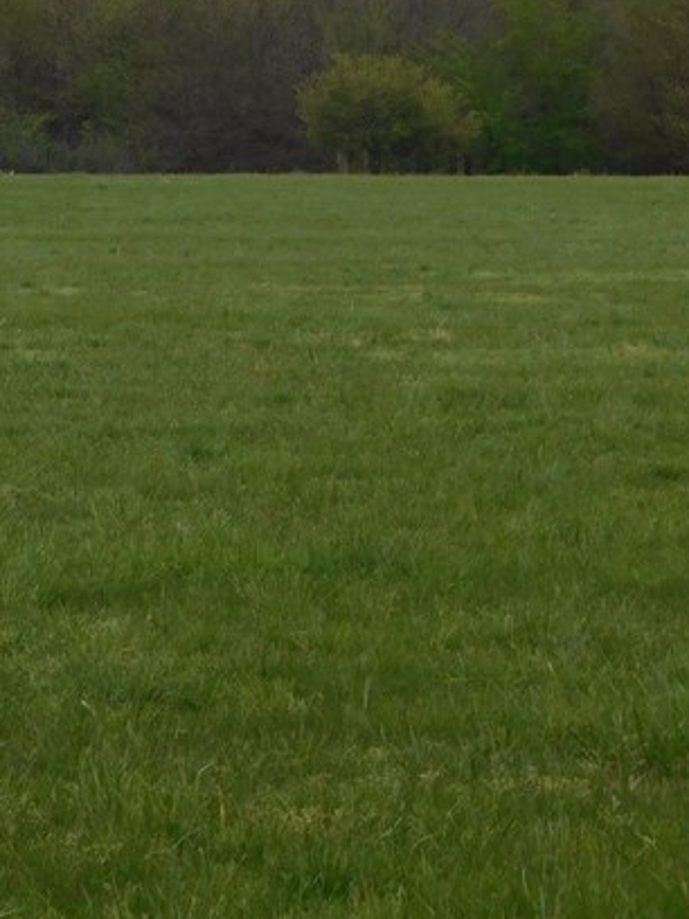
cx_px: 36
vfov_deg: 9.8
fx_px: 5334
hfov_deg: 7.4
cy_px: 149
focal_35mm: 201
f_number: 4.4
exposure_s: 1/1000
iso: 125
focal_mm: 14.2
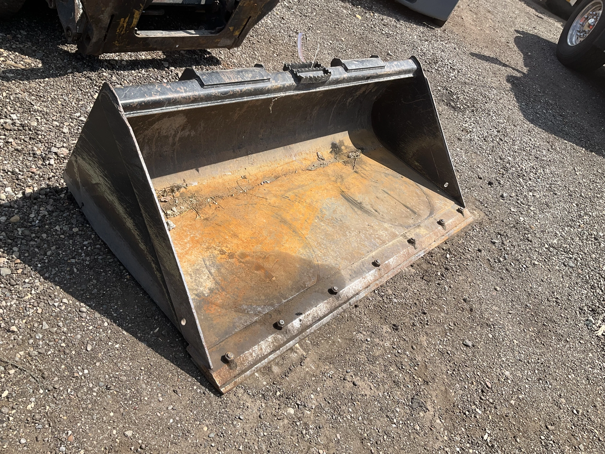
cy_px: 227
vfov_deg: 48.2
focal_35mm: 29
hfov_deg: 61.7
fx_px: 507
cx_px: 302
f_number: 1.8
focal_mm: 3
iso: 25
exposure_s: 1/1377
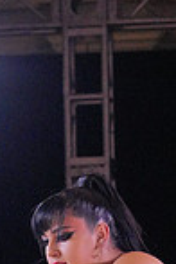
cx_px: 152
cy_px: 463
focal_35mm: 455
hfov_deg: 3.0
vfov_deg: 4.5
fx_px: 3336
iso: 6400
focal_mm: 115
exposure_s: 1/500
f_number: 7.1
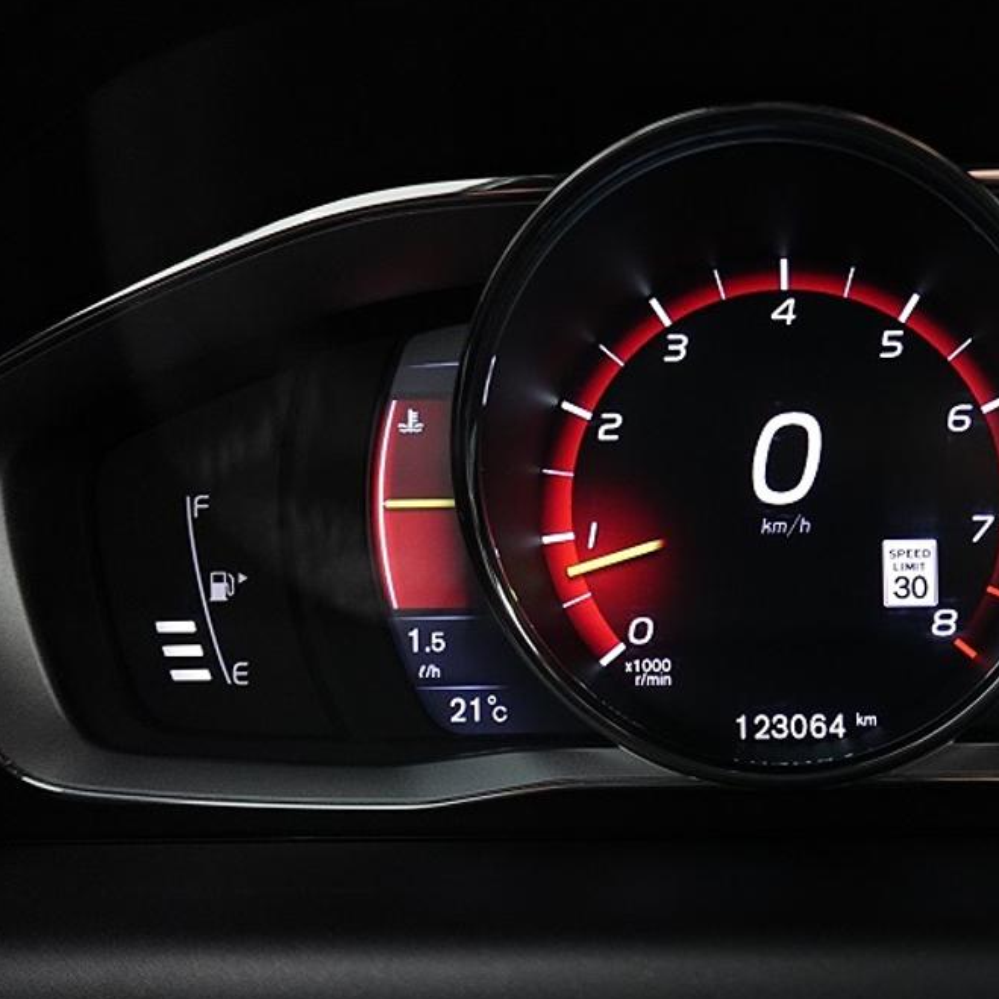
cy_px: 514
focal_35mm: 33
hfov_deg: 46.8
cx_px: 817
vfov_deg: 49.7
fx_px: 1077
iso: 1000
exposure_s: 1/80
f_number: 2
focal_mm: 7.6
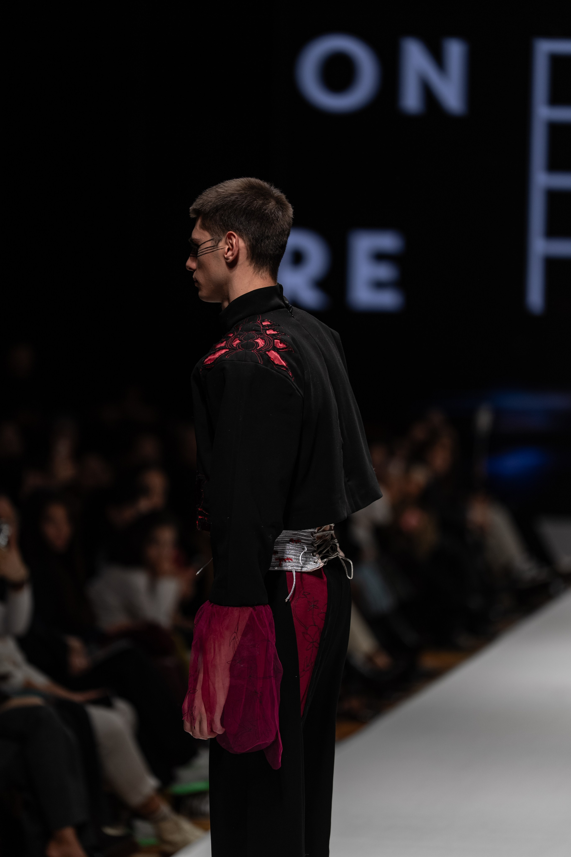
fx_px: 4018
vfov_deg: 12.2
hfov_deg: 8.1
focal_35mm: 169
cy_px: 428
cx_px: 286
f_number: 2.8
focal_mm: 168.9
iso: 200
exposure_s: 1/320
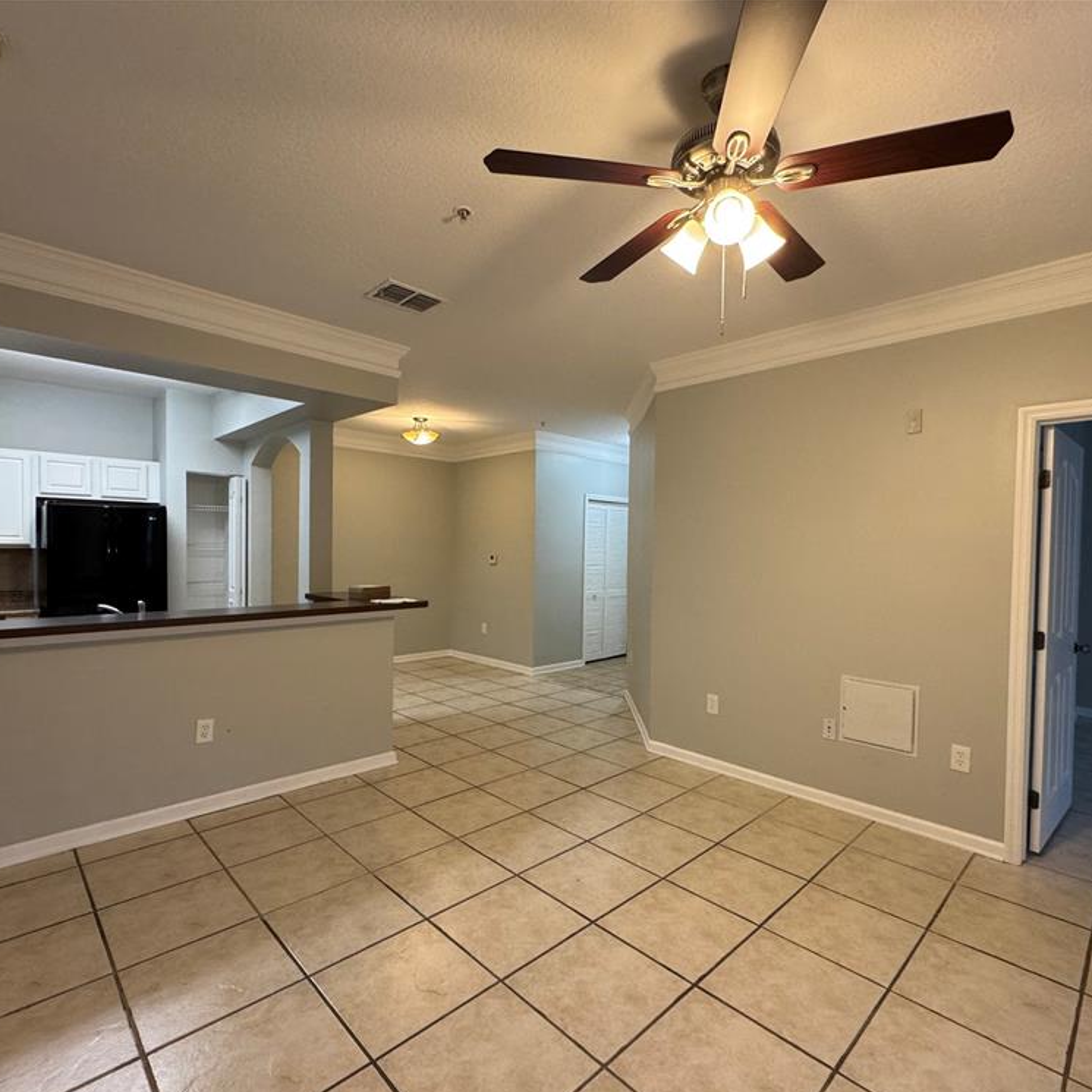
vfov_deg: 83.9
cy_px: 561
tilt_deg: -1.5
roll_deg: -1.3
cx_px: 563
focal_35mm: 17
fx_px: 607
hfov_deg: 83.9
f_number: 2.2
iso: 250
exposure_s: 1/60
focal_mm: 2.22
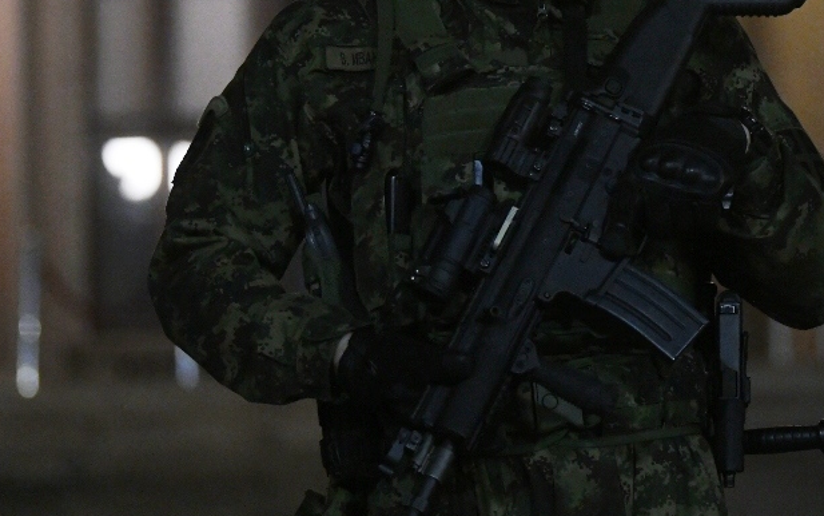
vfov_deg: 4.8
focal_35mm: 273
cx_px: 875
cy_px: 36
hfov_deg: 7.6
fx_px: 6132
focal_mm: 102
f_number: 2.8
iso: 4000
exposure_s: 1/125
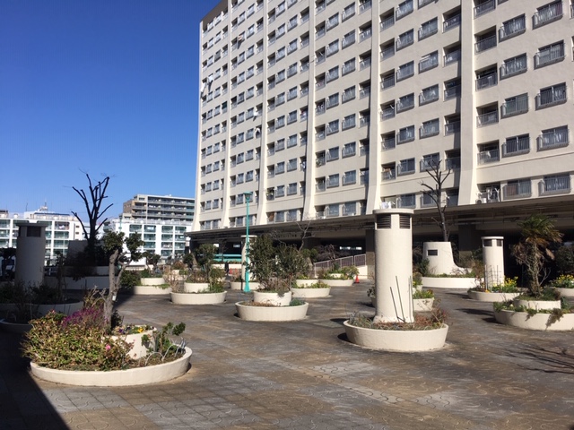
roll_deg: -0.3
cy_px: 215
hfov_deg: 61.7
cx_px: 287
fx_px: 481
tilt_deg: +5.7
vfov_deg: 48.2
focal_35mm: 29
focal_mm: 4.15
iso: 25
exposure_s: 1/2653
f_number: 2.2
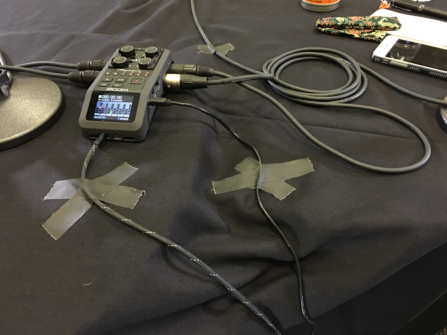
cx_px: 224
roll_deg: +3.2
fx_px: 374
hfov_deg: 61.7
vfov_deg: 48.2
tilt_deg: -42.4
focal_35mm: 29
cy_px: 168
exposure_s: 1/4
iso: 64
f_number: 2.2
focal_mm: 4.15
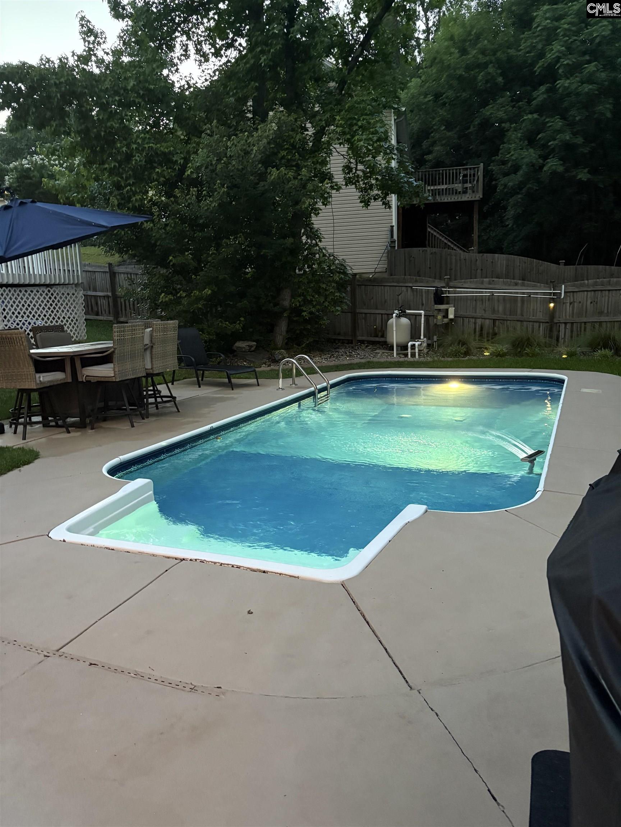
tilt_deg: -11.5
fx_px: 622
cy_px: 414
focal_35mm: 26
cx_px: 310
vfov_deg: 67.3
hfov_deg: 53.1
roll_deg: +2.4
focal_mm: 5.96
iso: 640
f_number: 1.6
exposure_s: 1/30
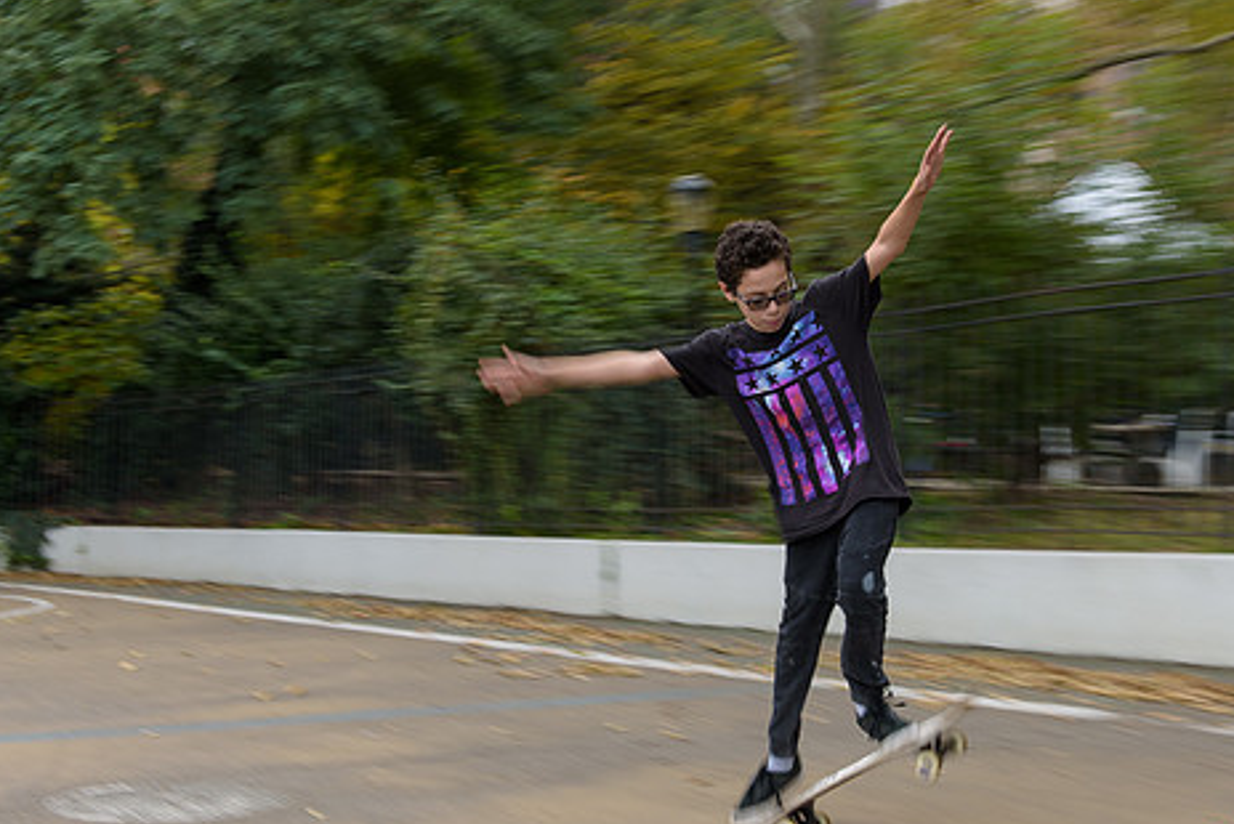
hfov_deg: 38.1
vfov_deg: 26.0
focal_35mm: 52
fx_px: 1783
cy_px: 453
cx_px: 706
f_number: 4
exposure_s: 1/40
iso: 50
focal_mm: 38
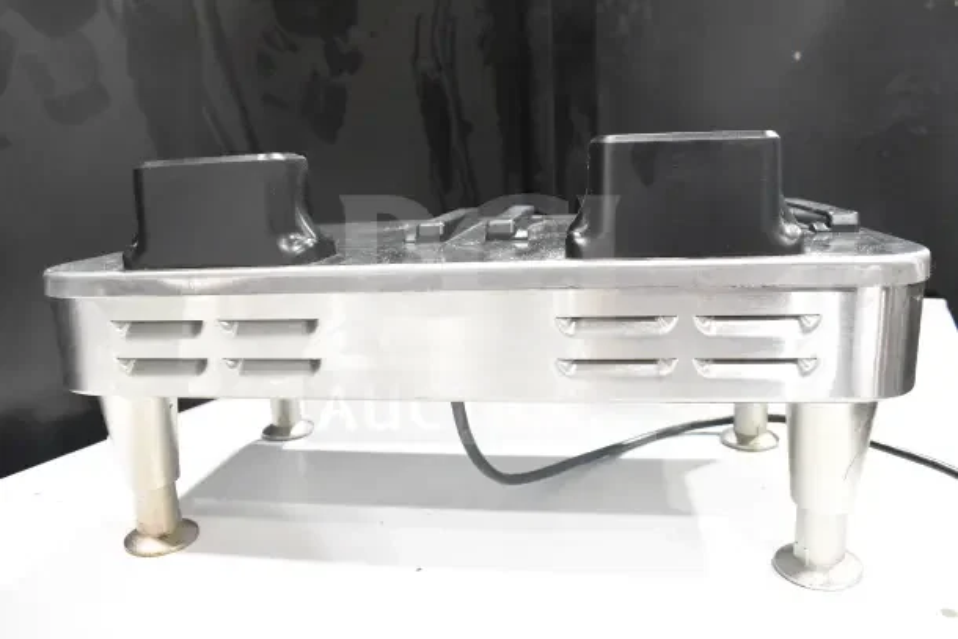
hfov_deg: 67.4
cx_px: 479
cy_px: 320
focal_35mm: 27
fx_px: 719
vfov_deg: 48.0
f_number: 5.6
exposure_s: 1/125
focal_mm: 18
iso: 6400
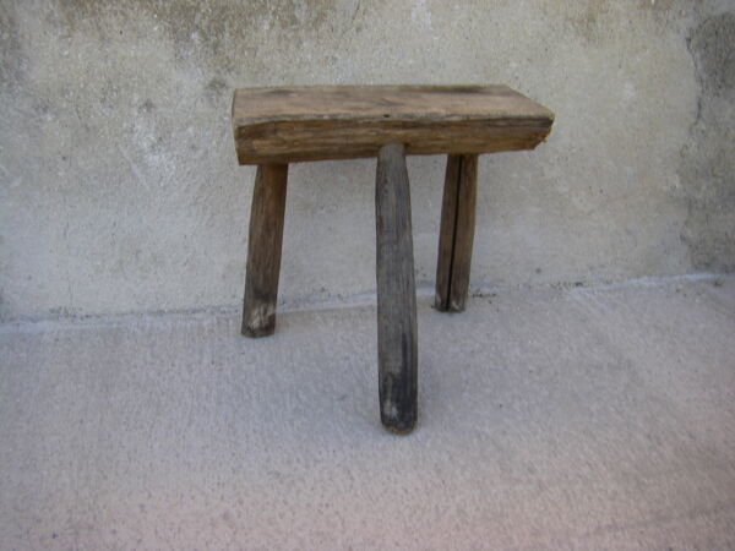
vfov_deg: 37.7
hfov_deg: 49.0
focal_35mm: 38
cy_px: 276
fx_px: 807
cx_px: 368
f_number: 3.5
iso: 80
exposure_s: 1/50
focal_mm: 6.3
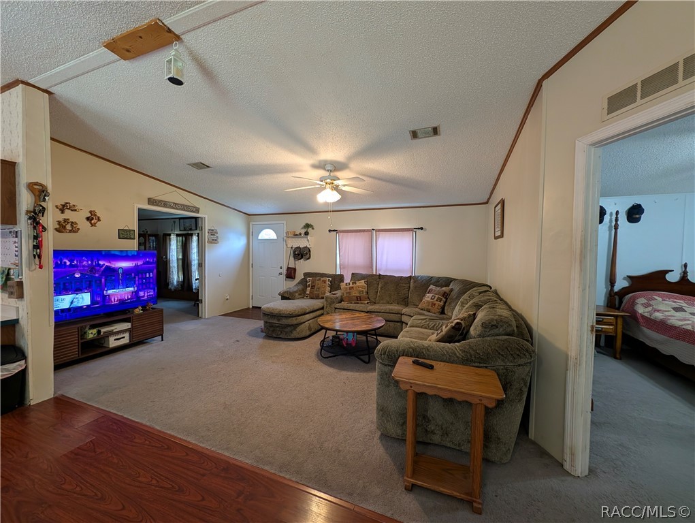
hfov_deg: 110.5
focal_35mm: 12
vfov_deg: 94.6
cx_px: 348
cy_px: 262
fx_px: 241
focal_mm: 2.23
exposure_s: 1/40
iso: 101
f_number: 1.95
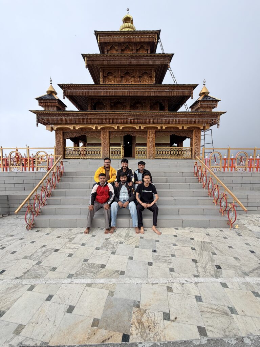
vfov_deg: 102.1
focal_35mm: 14
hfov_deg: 85.7
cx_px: 130
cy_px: 174
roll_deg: -0.2
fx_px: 140
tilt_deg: -3.3
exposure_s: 1/770
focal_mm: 2.22
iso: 25
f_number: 2.2
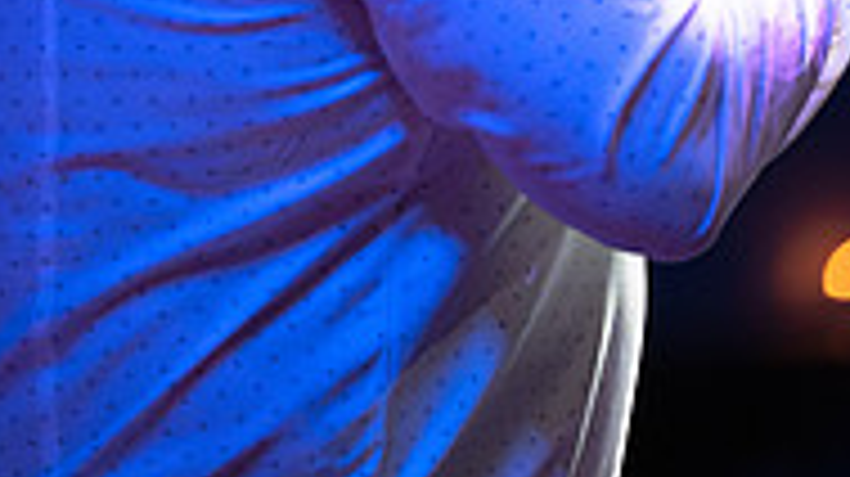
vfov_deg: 2.6
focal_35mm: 462
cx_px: 342
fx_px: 10405
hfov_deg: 4.7
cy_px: -418
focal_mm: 185
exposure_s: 1/320
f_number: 2.8
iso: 6400
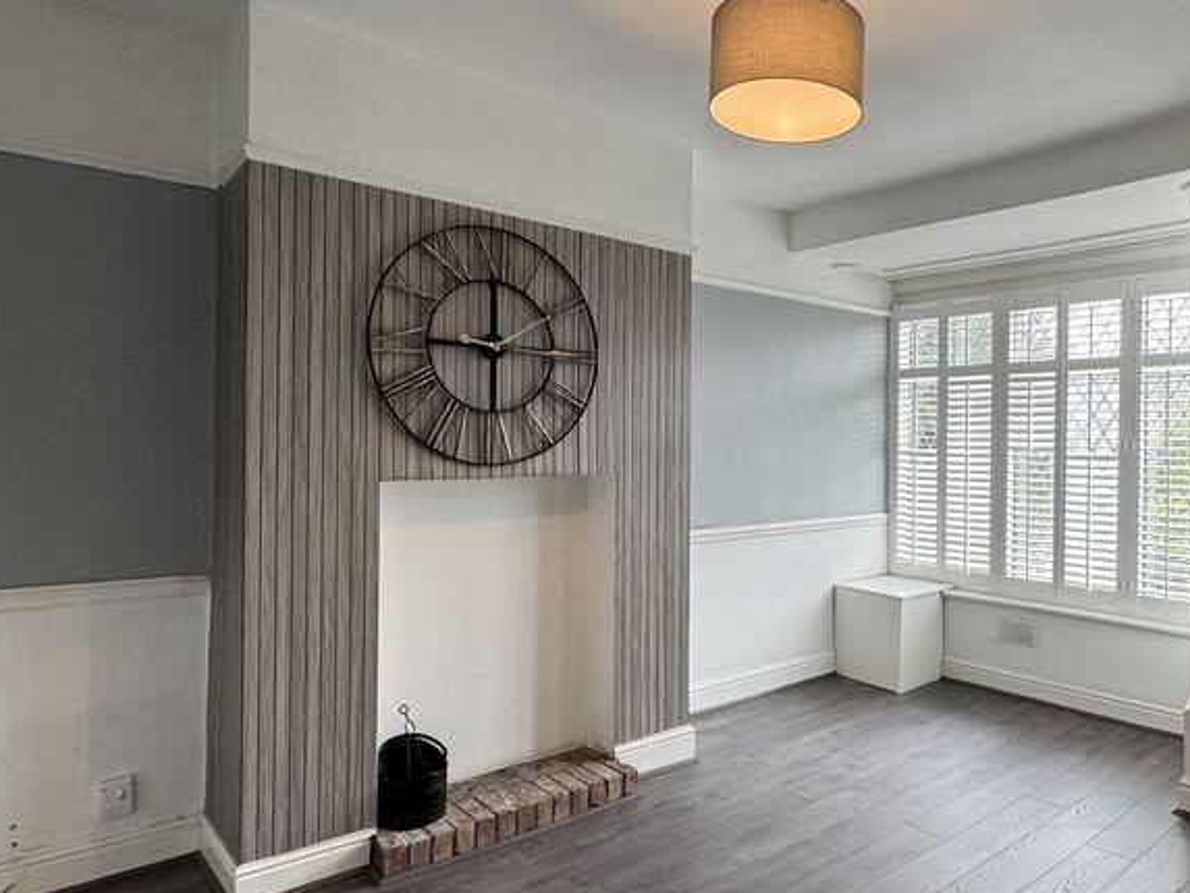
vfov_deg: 54.9
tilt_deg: -0.3
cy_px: 449
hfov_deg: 67.3
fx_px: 860
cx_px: 804
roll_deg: -1.0
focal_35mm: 25
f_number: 2.2
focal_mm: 2.22
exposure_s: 1/76
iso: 125
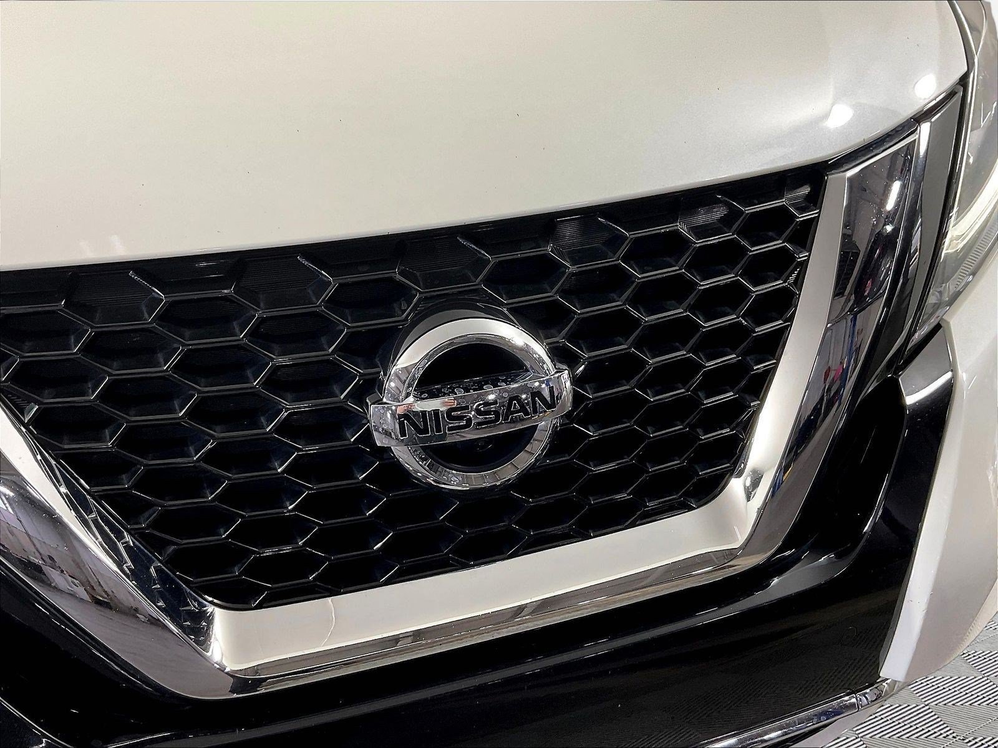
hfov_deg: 61.7
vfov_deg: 48.2
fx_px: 836
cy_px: 374
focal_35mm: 29
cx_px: 499
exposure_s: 1/120
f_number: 1.8
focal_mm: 3
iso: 40
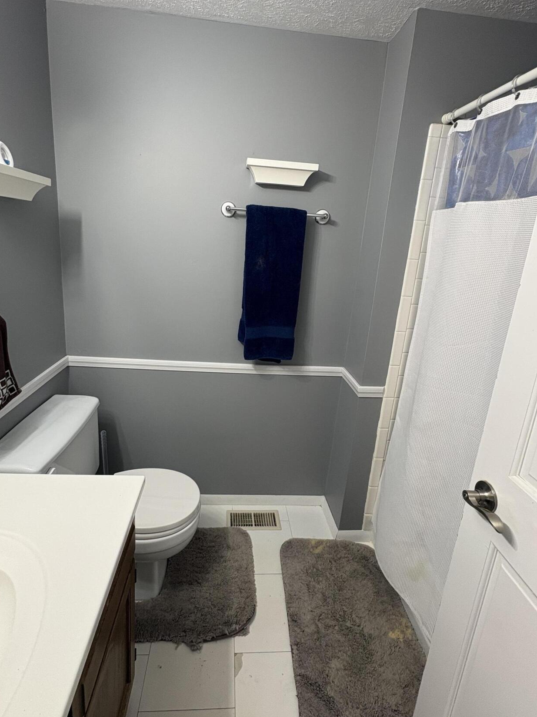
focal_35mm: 17
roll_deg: -4.7
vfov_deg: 90.7
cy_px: 323
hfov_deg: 74.7
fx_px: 352
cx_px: 254
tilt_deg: -13.2
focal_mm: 2.22
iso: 160
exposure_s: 1/120
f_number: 2.2
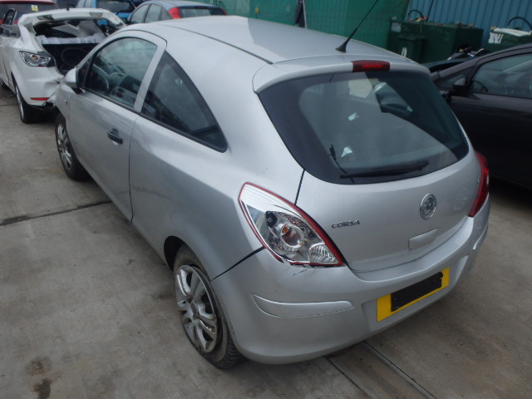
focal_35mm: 28
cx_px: 266
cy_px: 200
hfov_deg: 63.4
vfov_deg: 49.7
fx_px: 430
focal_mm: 5
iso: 125
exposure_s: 1/640
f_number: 3.9
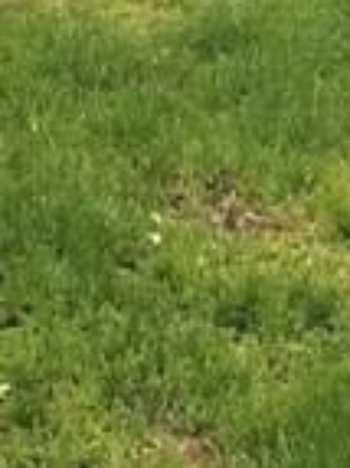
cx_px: 707
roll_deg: -2.7
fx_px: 2714
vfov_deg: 8.9
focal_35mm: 201
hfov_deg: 7.1
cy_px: -641
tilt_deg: +0.3
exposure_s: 1/353
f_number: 1.8
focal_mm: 3.99
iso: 20
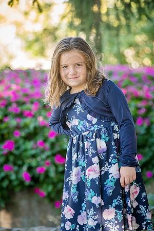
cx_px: 77
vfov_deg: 15.2
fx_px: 866
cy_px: 116
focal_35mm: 135
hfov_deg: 10.2
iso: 800
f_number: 4
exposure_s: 1/320
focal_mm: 135
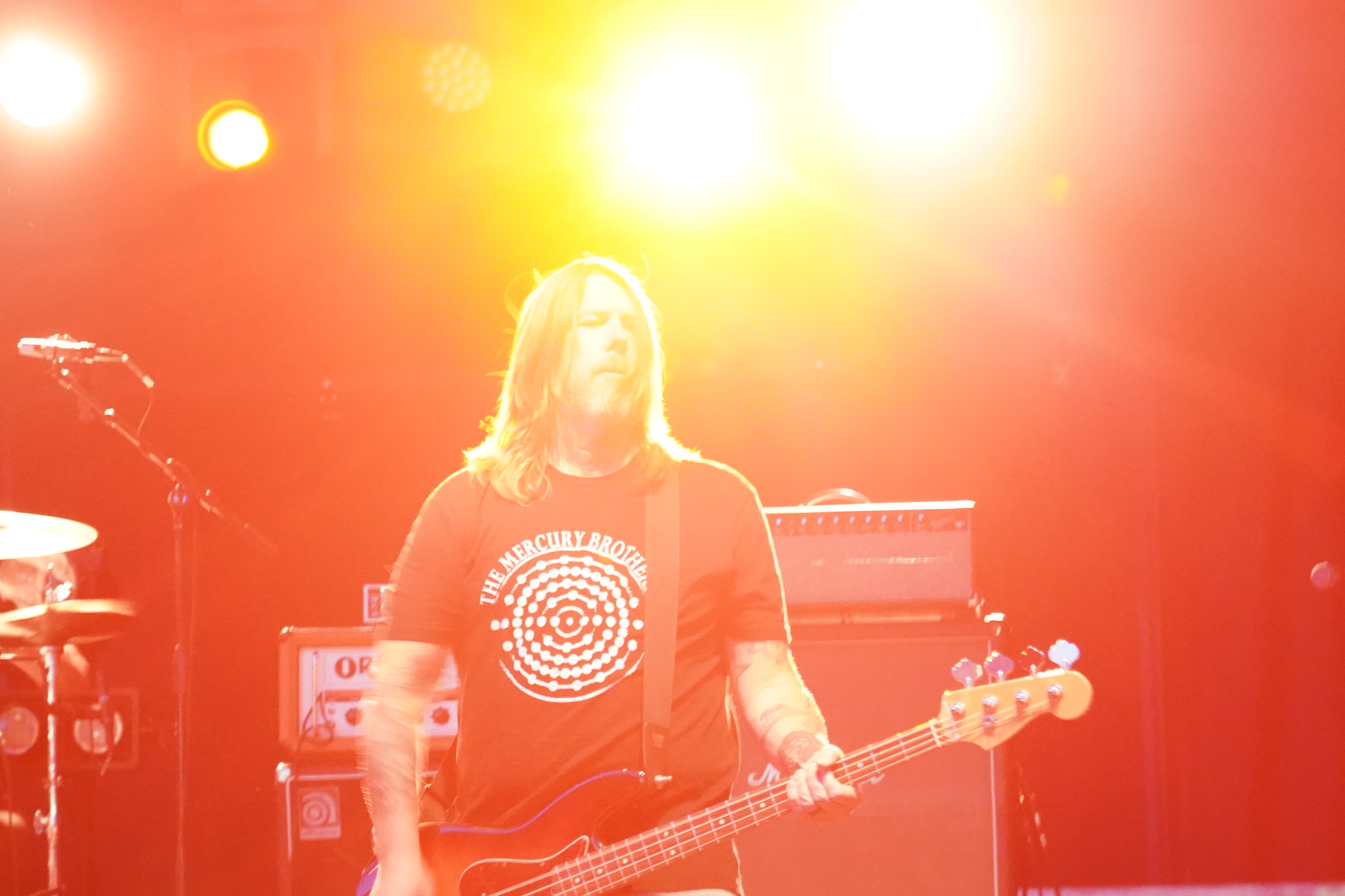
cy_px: 506
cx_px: 573
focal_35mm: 127
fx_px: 4744
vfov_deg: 10.8
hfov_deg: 16.1
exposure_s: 1/30
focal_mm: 105
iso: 12800
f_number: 4
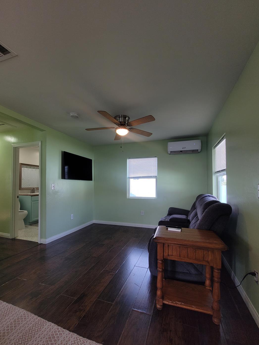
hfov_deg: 85.6
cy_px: 185
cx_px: 135
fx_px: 140
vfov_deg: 101.9
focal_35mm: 14
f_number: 2.2
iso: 50
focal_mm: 1.74
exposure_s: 1/60
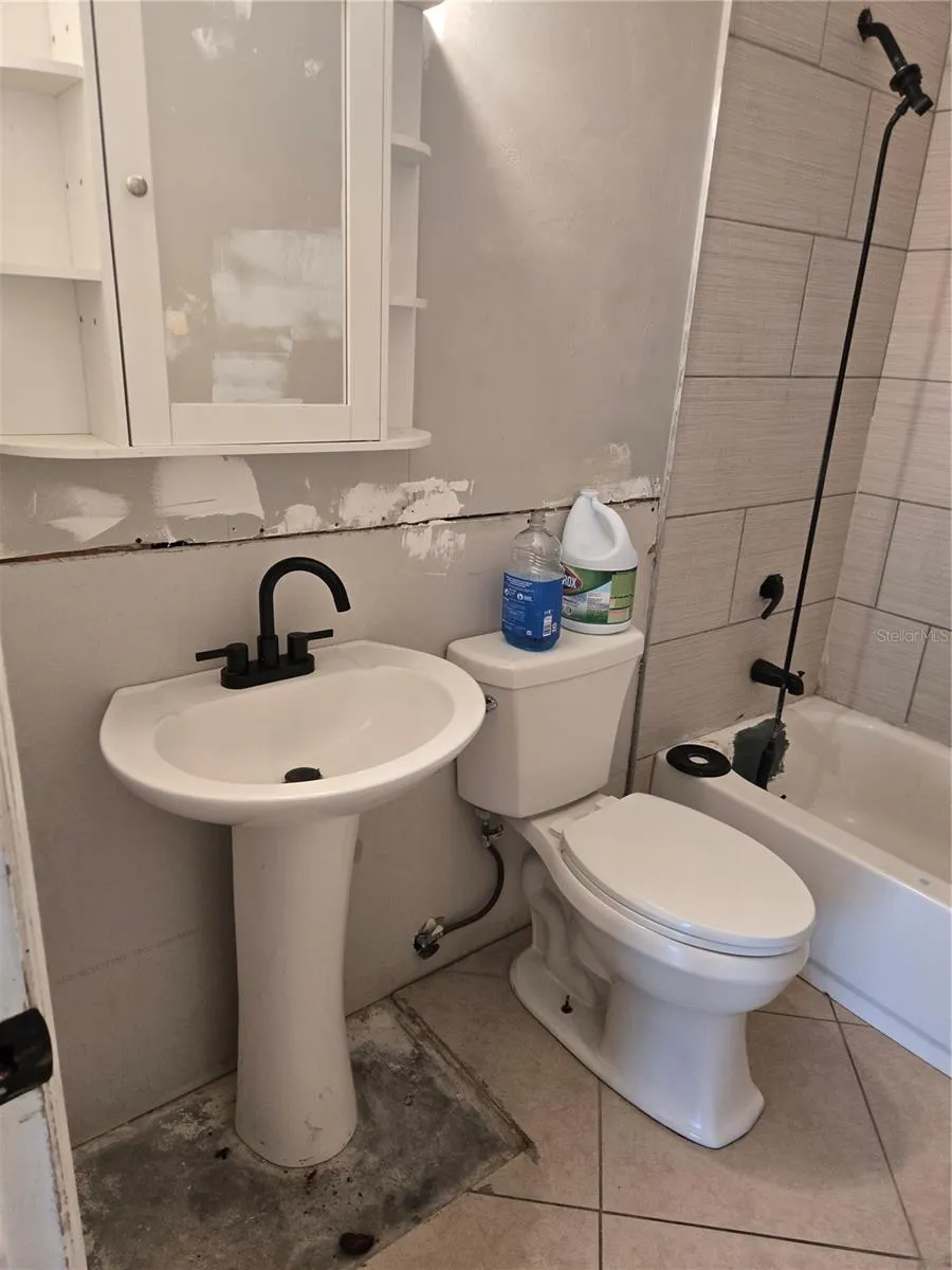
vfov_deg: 73.9
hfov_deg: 58.9
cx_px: 476
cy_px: 635
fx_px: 843
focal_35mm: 23
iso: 250
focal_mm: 5.4
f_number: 1.8
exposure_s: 1/120
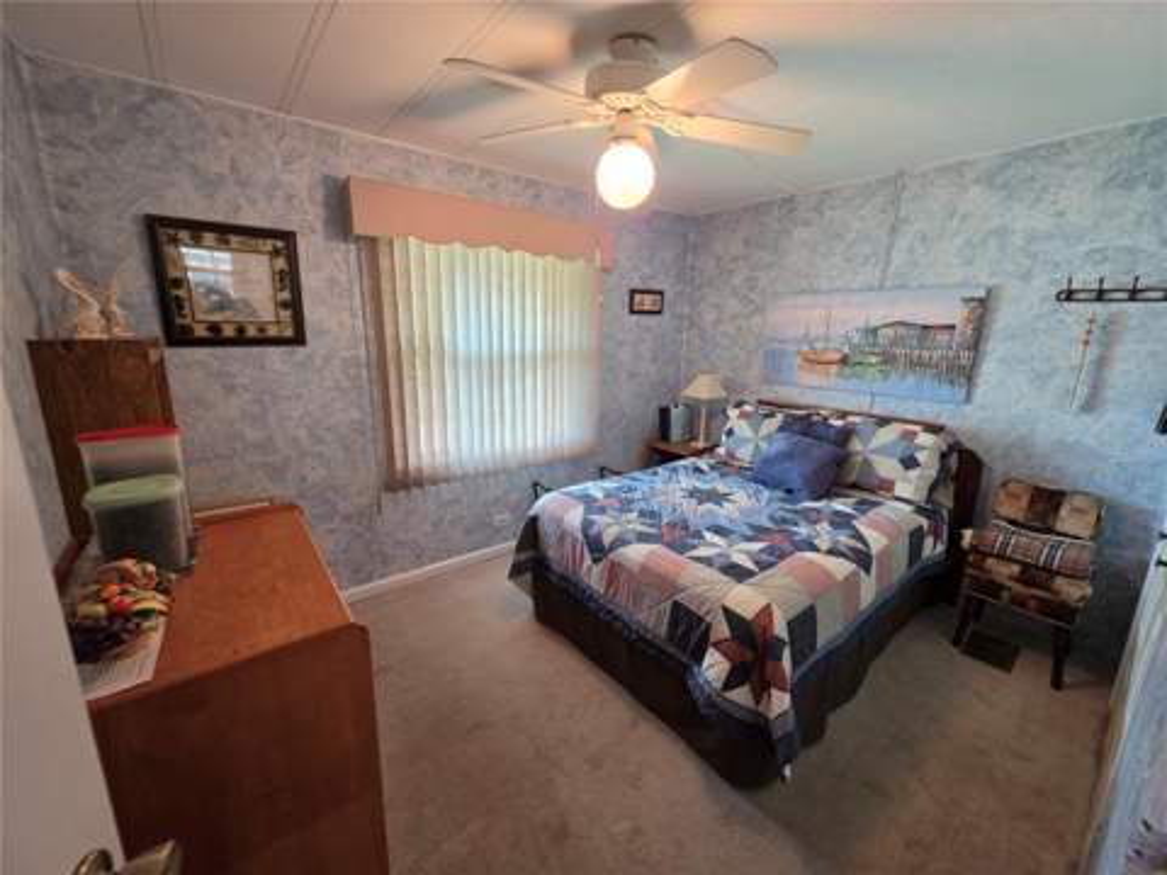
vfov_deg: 89.9
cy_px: 438
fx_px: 438
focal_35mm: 13
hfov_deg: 106.2
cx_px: 584
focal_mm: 2.2
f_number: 1.9
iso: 200
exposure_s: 1/60
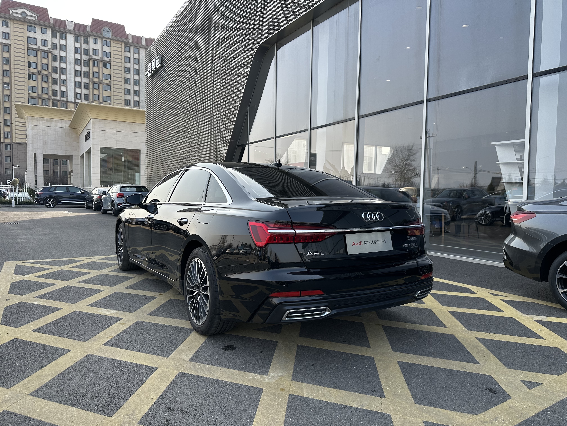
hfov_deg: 71.6
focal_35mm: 24
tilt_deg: -1.7
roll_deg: -0.5
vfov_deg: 56.8
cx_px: 284
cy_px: 213
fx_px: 393
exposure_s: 1/1183
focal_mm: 6.86
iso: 80
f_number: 1.78
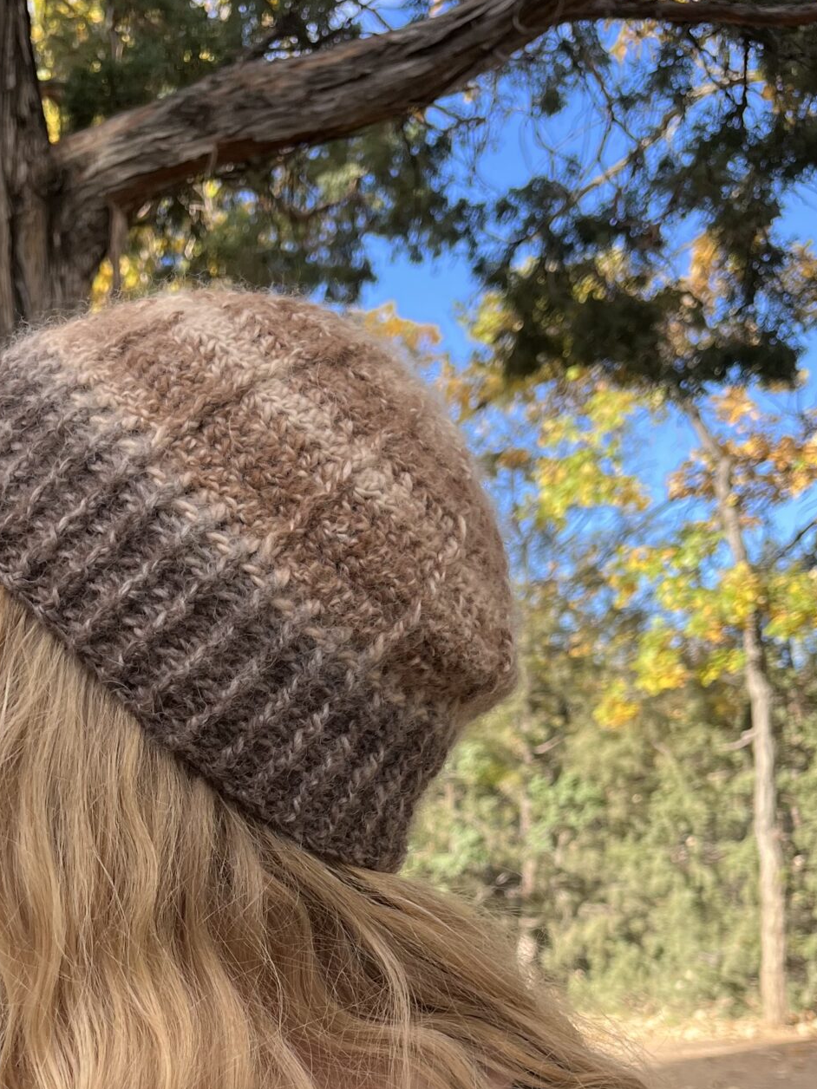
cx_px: 199
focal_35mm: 53
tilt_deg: +1.4
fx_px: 1668
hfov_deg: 27.1
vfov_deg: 35.2
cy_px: 850
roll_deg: -2.0
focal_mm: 5.1
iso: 50
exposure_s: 1/493
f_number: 1.6
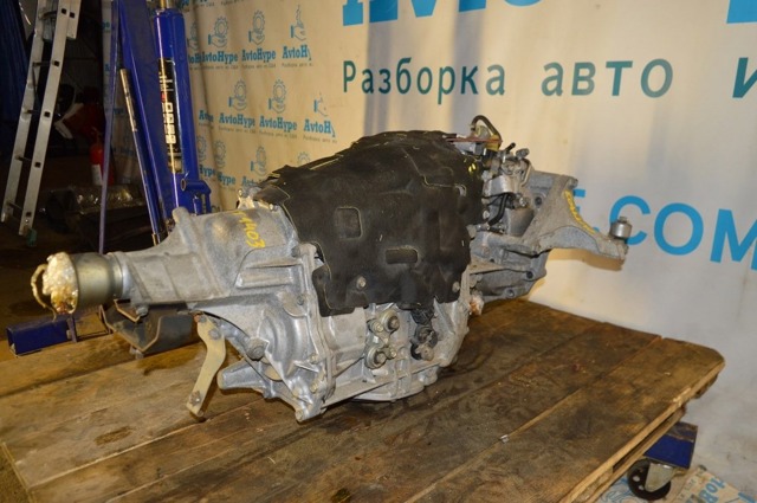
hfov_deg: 67.4
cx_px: 378
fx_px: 567
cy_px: 252
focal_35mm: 27
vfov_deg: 47.8
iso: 500
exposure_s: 1/60
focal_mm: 18
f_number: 3.5
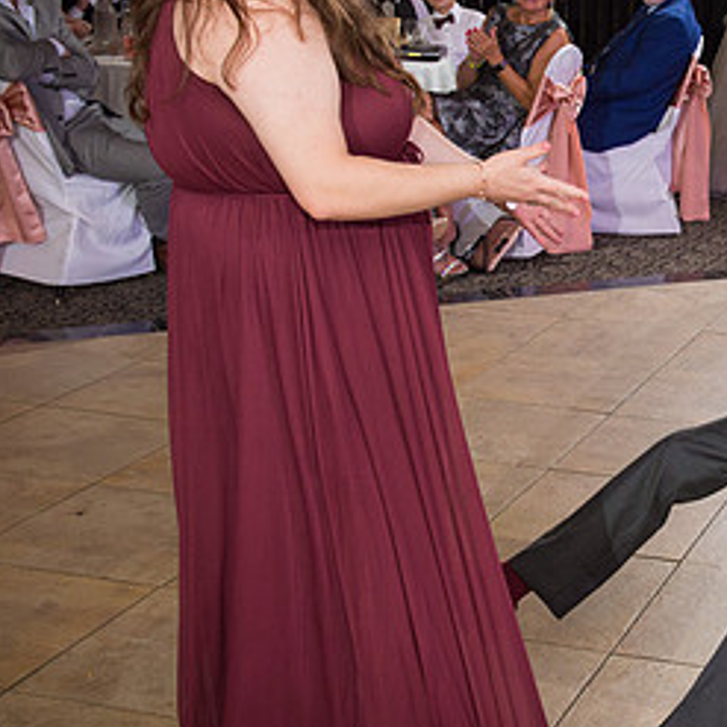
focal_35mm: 71
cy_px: 319
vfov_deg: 24.3
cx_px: 773
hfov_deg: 23.1
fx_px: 1687
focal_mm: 32
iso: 800
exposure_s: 1/125
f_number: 5.6
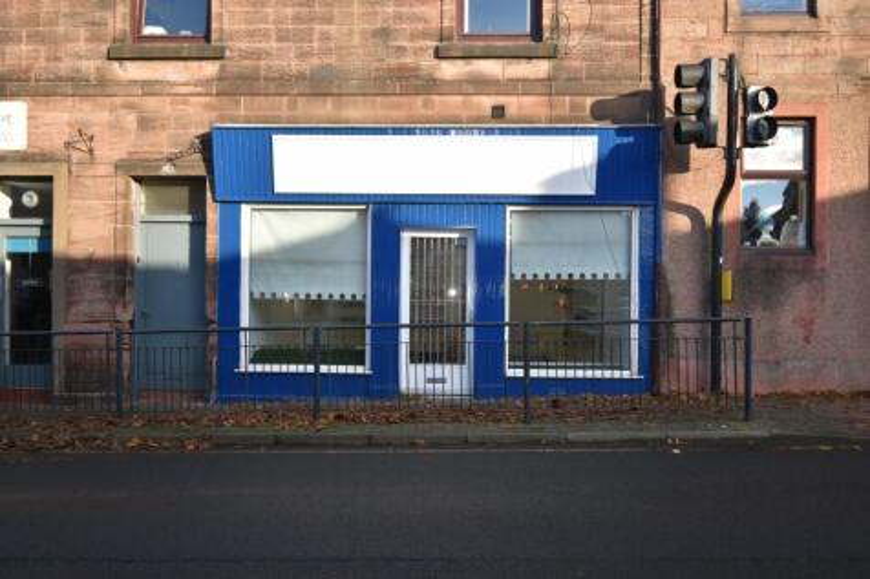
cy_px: 290
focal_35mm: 30
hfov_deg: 61.9
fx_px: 725
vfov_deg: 43.6
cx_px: 435
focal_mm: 20
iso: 280
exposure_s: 1/250
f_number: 5.6
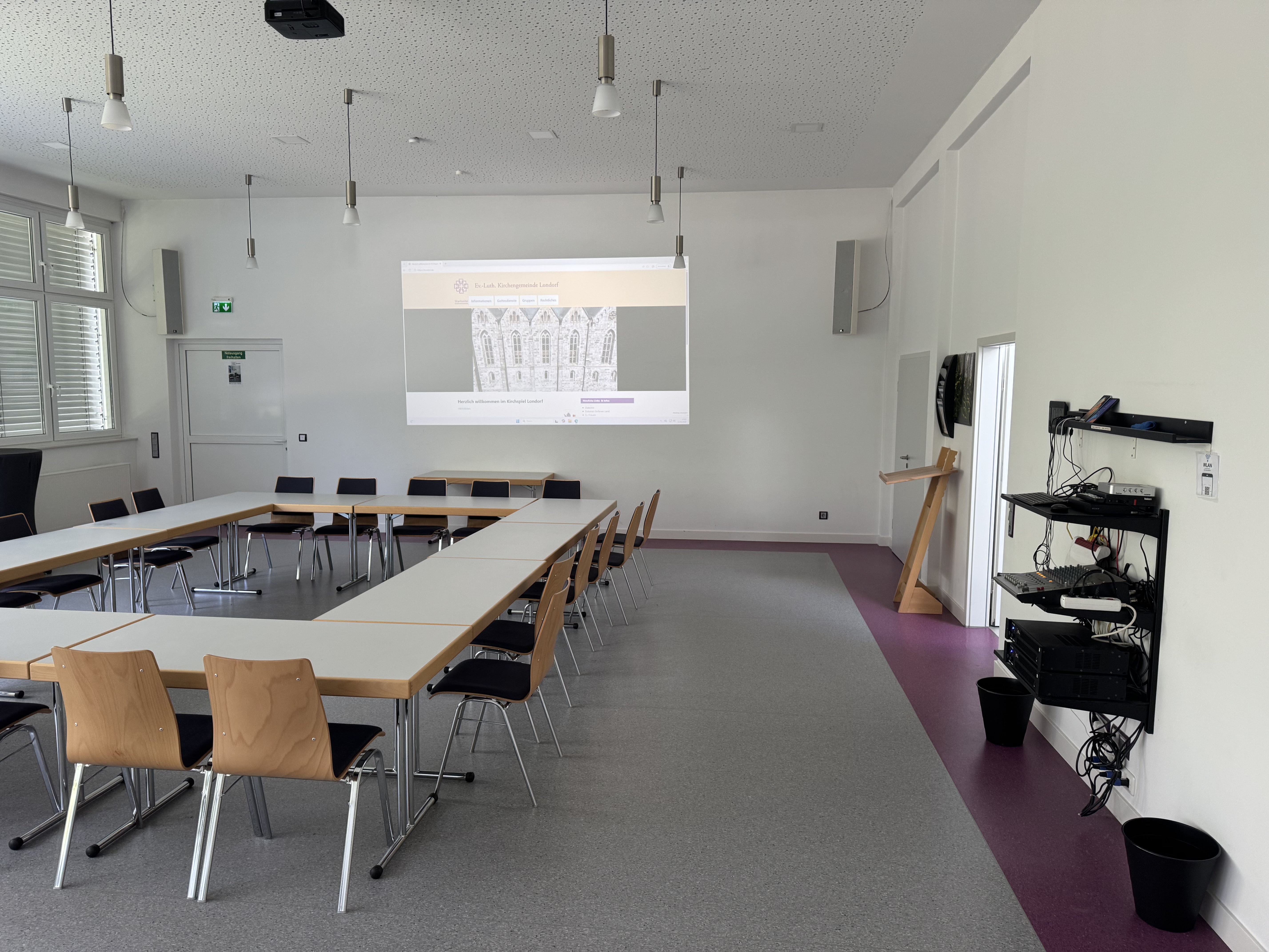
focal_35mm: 24
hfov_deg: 71.6
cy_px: 476
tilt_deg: -5.8
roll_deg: -0.7
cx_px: 634
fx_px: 880
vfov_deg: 56.8
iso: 160
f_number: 1.78
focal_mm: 6.76
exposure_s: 1/60
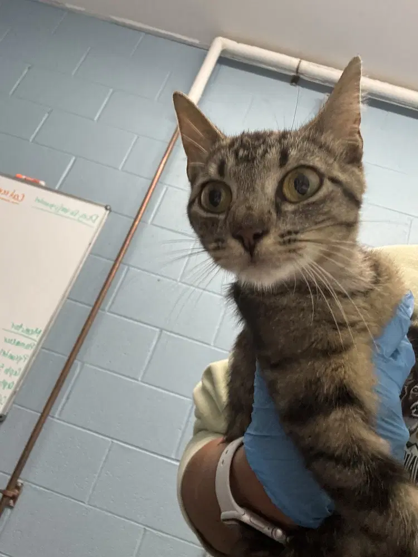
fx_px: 483
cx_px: 209
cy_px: 278
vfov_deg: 60.0
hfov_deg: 46.8
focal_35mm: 30
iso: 125
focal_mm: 2.69
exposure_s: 1/60
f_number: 1.9
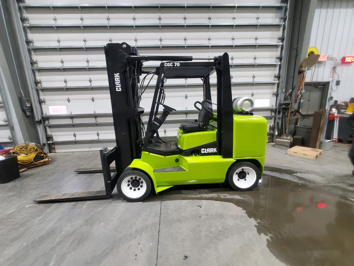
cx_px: 177
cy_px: 133
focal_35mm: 13
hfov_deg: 106.2
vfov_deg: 89.9
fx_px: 133
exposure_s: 1/30
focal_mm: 1.8
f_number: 2.2
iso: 640
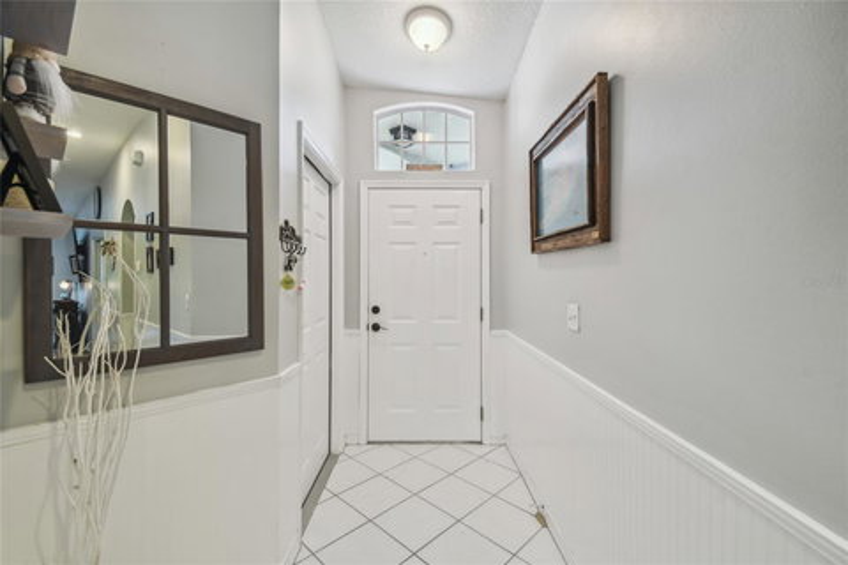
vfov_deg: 77.3
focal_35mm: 15
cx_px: 424
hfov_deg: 100.4
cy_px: 282
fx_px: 353
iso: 100
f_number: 7.1
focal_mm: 10
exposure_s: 1/3.33
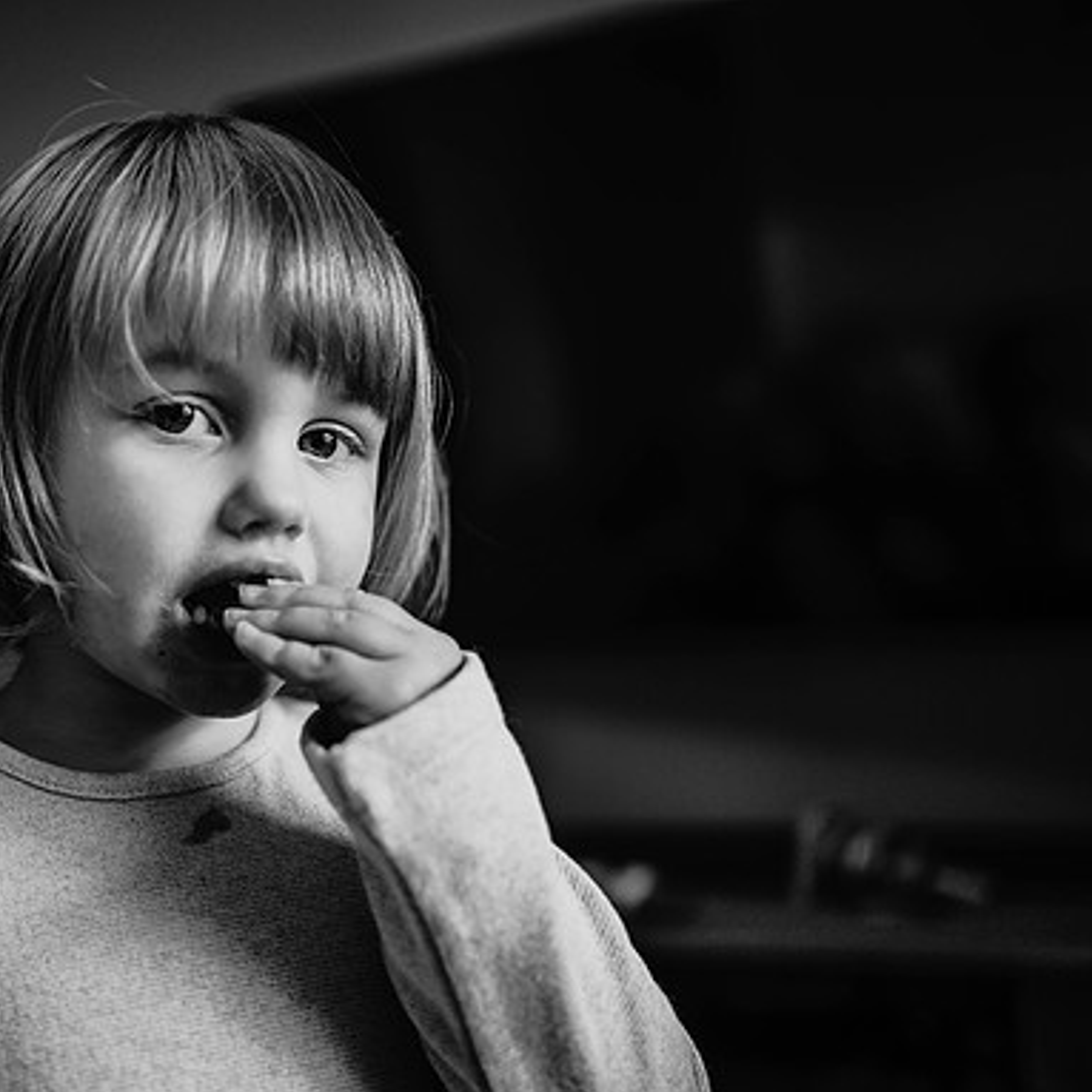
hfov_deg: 36.7
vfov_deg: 37.6
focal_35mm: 45
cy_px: 547
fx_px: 1606
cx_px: 277
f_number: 2
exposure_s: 1/160
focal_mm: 35
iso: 250
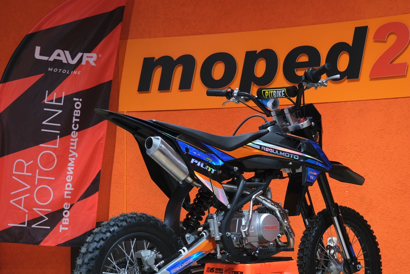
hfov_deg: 26.9
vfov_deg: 18.2
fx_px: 854
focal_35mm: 75
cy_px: 168
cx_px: 243
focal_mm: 32.5
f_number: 4
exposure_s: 1/60
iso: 800
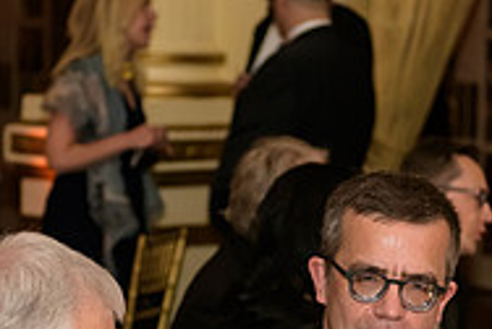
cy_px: 356
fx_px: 2532
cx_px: 296
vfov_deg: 7.4
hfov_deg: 11.1
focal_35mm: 185
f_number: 3.2
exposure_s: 1/100
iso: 1600
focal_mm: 60
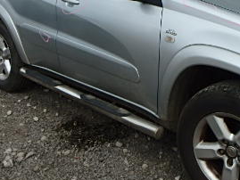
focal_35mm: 50
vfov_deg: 28.7
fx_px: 347
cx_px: 199
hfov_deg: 36.6
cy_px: 43
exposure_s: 1/400
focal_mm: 3.7
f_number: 6
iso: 125
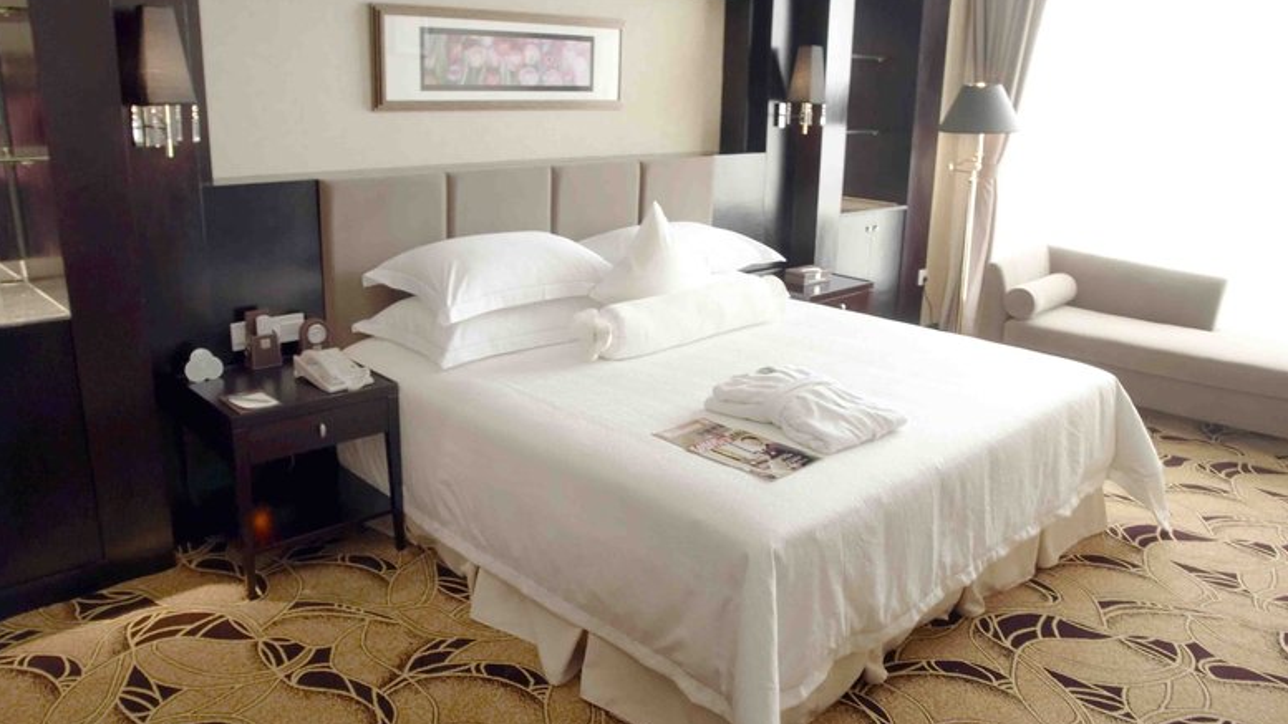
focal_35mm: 28
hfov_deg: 68.8
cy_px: 355
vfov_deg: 42.1
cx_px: 627
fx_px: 941
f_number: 8
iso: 200
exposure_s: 1/6
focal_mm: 17
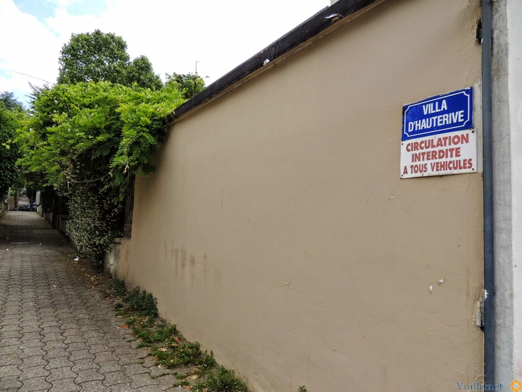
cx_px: 261
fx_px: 362
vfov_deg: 56.8
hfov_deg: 71.6
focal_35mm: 24
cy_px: 196
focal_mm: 4.3
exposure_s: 1/640
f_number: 3
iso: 100
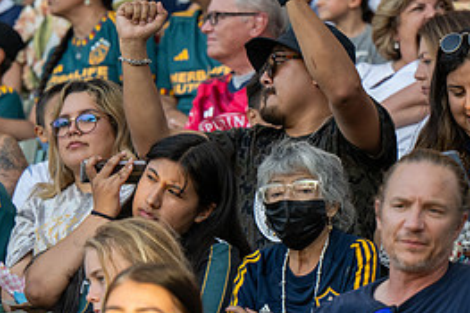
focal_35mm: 333
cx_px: 279
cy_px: 97
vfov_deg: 4.1
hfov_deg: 6.2
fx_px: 4345
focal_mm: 101
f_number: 2.8
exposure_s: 1/1000
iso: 500
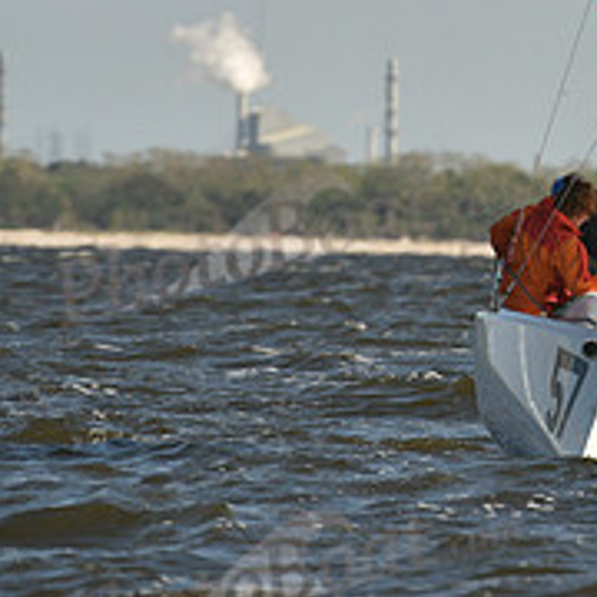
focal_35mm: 1093
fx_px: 21327
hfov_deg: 1.6
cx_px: 696
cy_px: 22
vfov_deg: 1.6
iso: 250
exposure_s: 1/1250
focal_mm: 400
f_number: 7.1
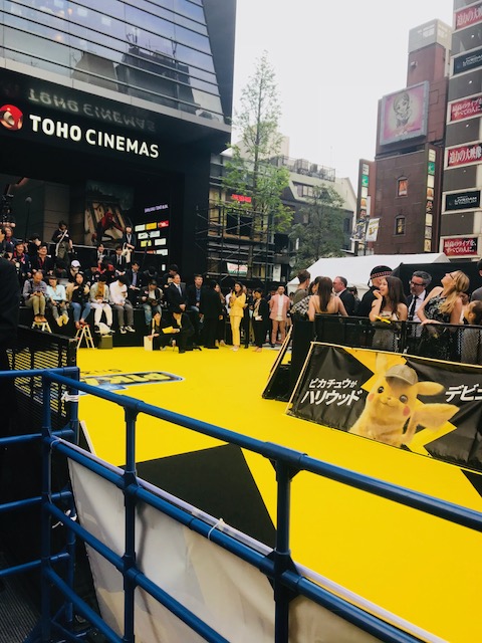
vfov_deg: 63.4
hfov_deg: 49.7
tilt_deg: -1.6
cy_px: 322
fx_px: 520
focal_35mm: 28
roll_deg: -2.4
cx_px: 241
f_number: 1.8
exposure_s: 1/196
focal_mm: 3.99
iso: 20
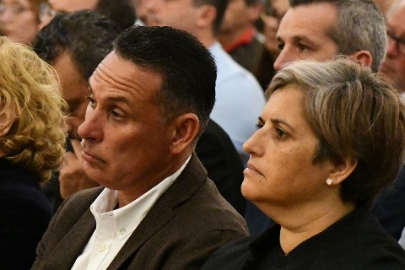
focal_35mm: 335
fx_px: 3768
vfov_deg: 4.1
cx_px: 49
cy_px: 181
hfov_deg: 6.1
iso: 12800
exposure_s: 1/100
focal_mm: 105
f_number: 4.8
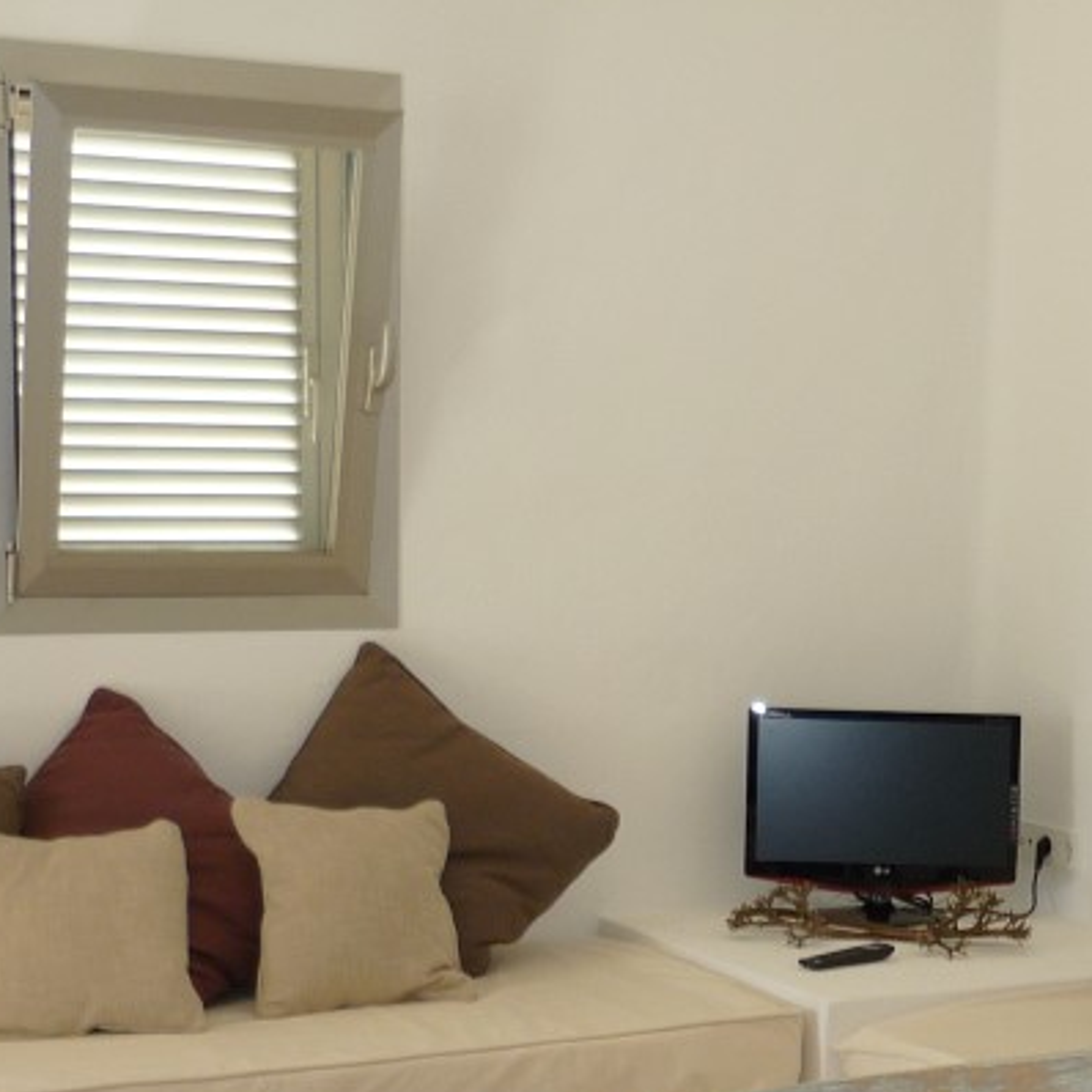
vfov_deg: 22.3
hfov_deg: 22.8
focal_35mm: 75
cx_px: 840
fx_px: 2677
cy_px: 1045
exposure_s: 1/30
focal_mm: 5.5
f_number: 2.8
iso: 100
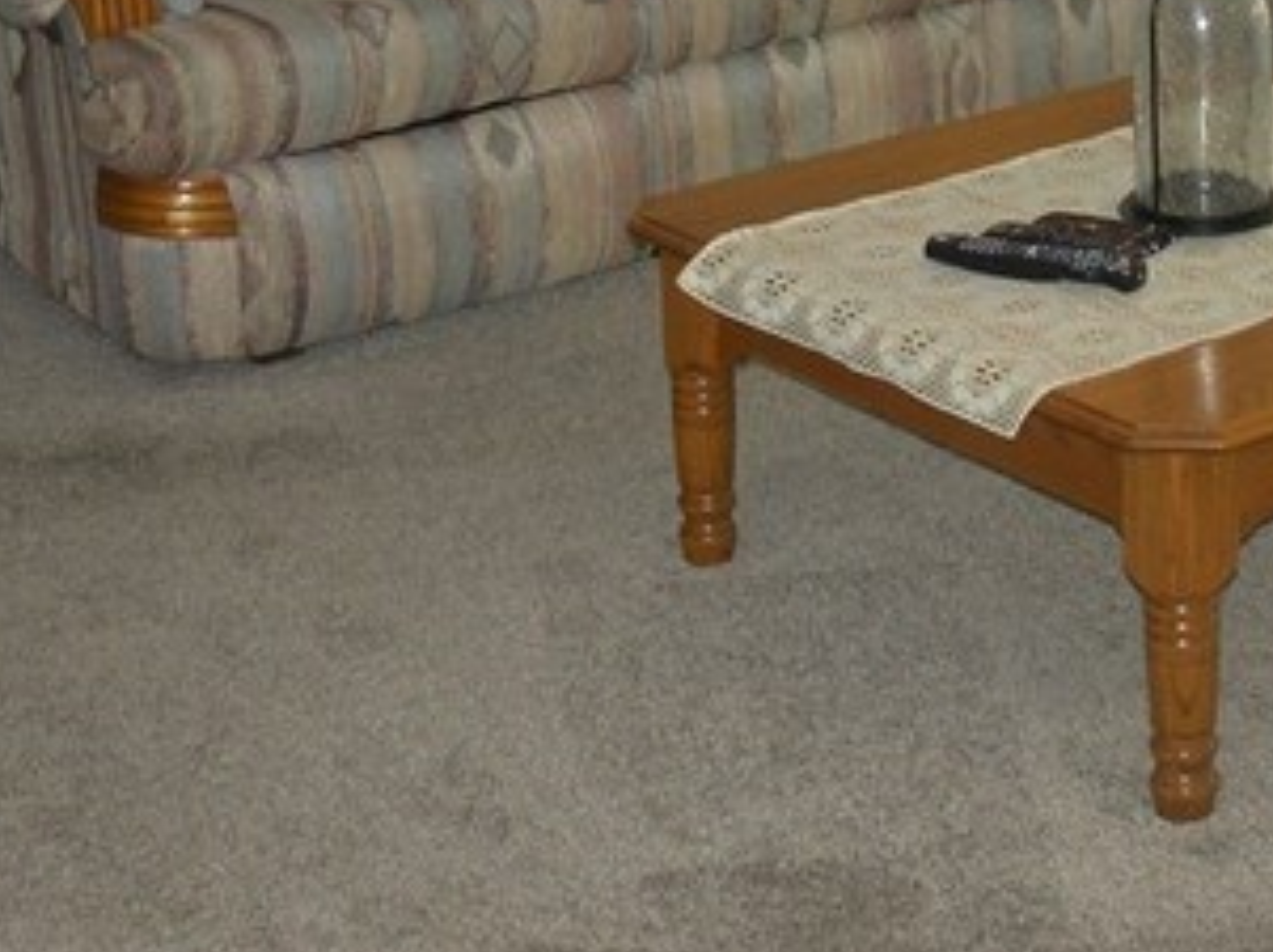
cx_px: 1205
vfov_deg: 14.9
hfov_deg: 20.8
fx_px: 3379
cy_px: -470
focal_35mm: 92
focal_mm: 4.7
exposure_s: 1/51
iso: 92
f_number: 2.8
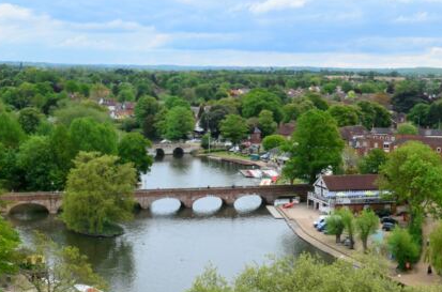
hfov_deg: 32.1
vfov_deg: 21.3
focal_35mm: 63
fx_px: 769
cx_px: 225
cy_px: 221
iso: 200
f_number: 18
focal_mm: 27
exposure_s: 1/25
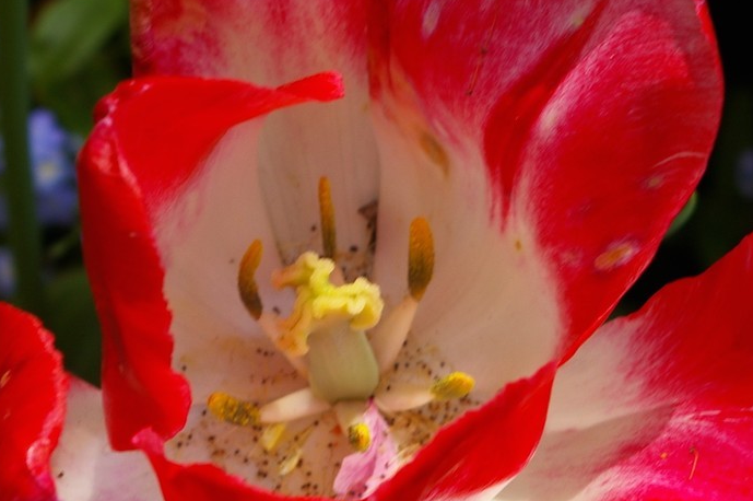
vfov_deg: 7.6
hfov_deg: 11.4
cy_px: 191
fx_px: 3763
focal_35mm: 180
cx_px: 355
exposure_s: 1/90
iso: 200
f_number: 8
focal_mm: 55
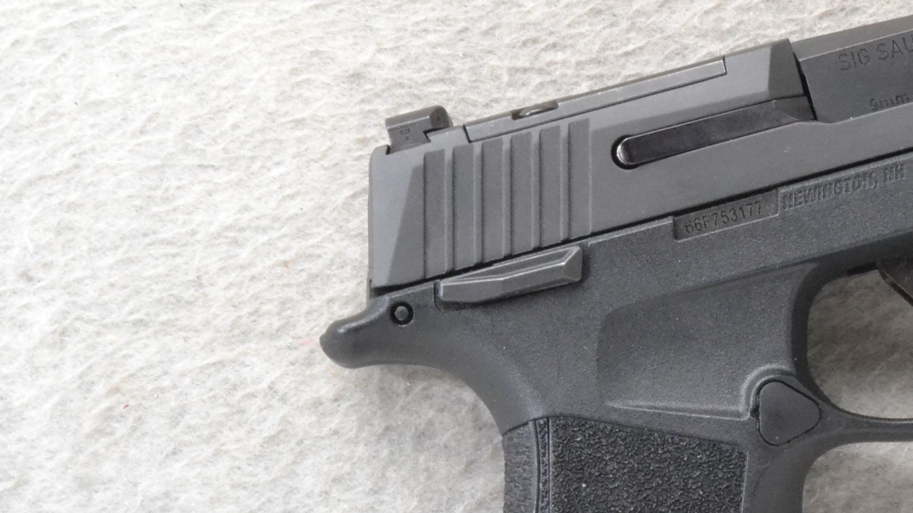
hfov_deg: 13.2
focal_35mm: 162
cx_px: 762
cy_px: 437
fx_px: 3922
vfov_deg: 7.5
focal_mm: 48
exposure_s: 1/160
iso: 3200
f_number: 20
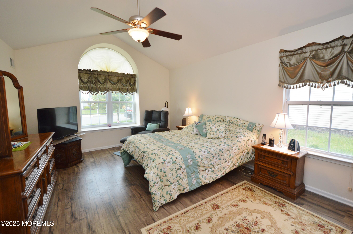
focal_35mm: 15
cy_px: 117
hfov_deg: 100.4
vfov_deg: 77.2
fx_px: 147
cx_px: 176
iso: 400
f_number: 4.5
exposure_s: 1/80
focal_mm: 10
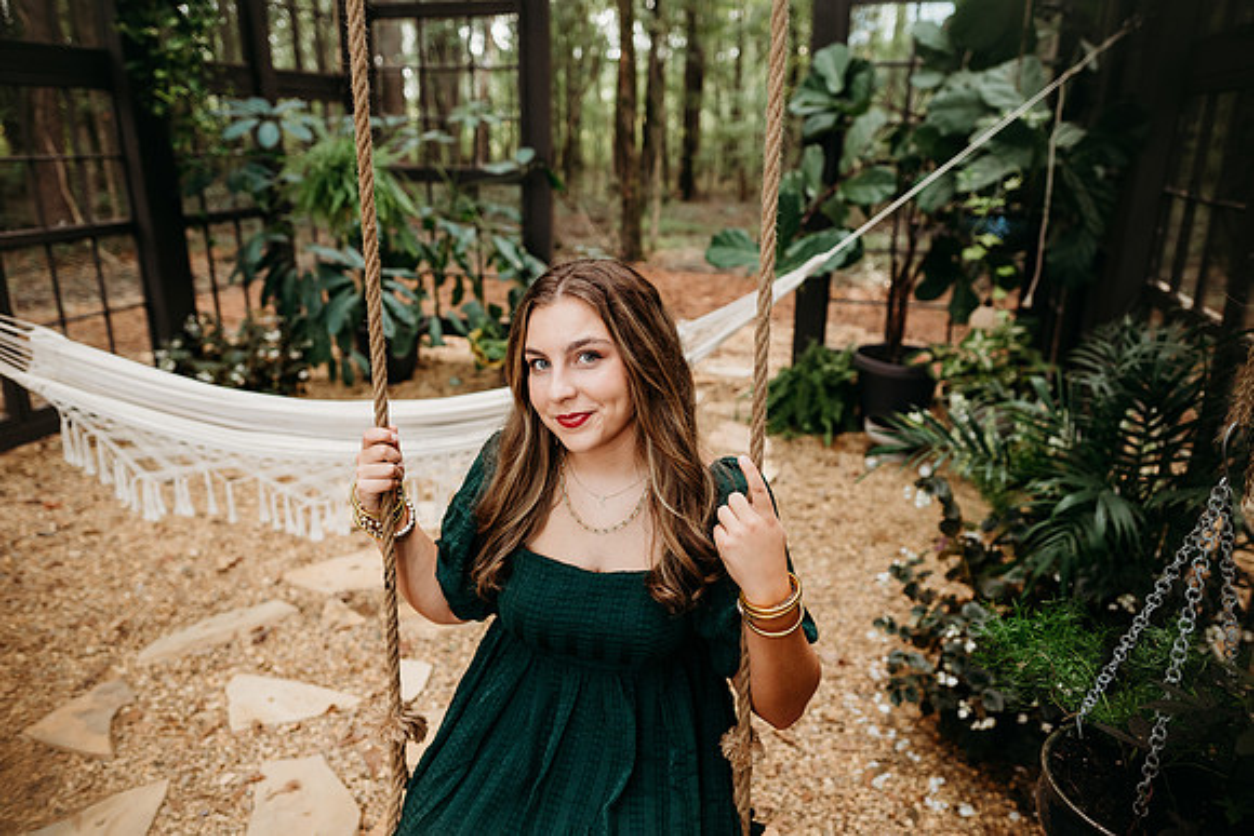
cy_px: 418
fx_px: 836
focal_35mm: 24
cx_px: 627
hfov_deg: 73.7
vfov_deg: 53.2
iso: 400
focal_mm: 24
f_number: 2.8
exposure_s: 1/200
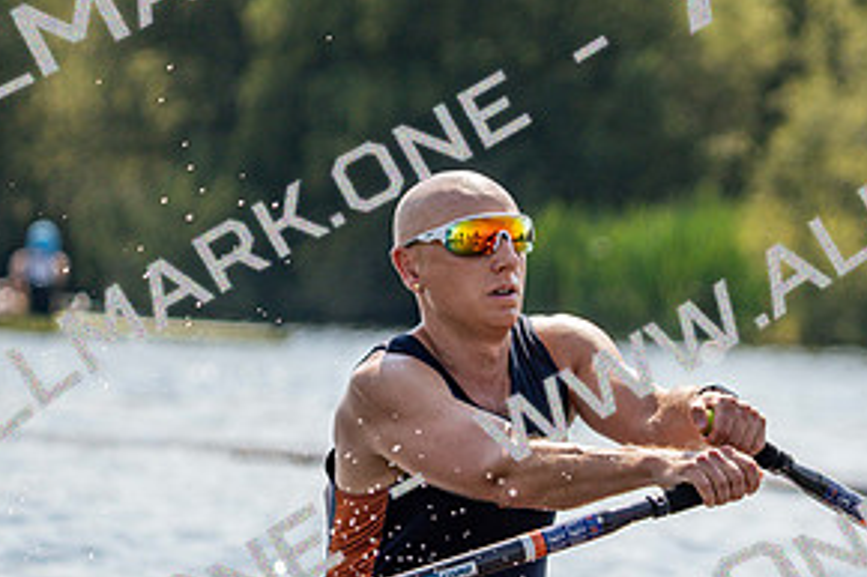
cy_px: 471
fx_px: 10398
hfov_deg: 4.8
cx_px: 843
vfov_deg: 3.2
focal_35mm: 432
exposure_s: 1/1600
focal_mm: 216
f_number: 5.6
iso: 200
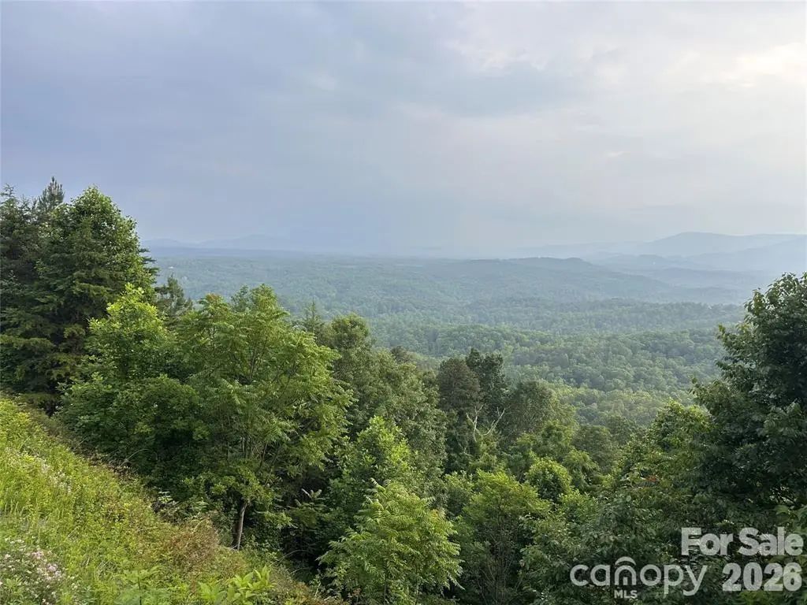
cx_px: 404
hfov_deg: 71.6
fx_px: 560
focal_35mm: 24
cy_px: 302
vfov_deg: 56.8
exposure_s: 1/1812
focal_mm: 6.86
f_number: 1.78
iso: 80
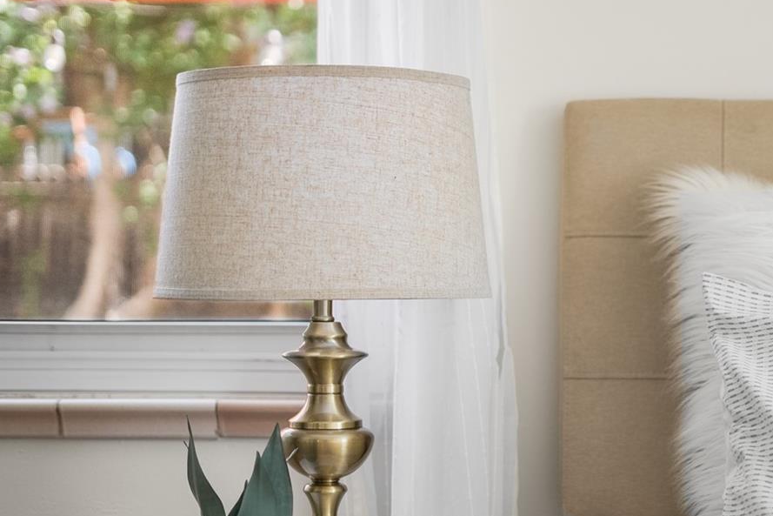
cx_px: 668
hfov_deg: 22.2
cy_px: 304
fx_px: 1933
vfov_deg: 15.2
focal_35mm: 90
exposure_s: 1/2500
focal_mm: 50
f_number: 1.8
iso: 200
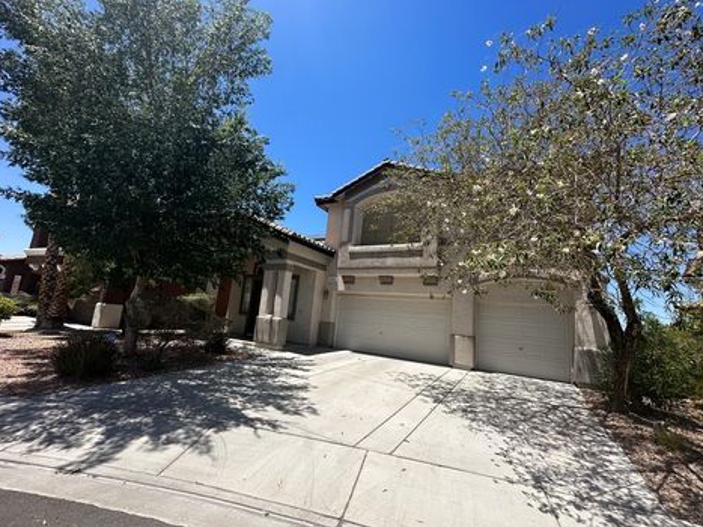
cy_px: 269
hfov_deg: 98.1
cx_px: 337
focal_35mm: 15
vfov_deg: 81.7
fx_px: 305
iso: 50
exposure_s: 1/1511
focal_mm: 2.22
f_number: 2.2
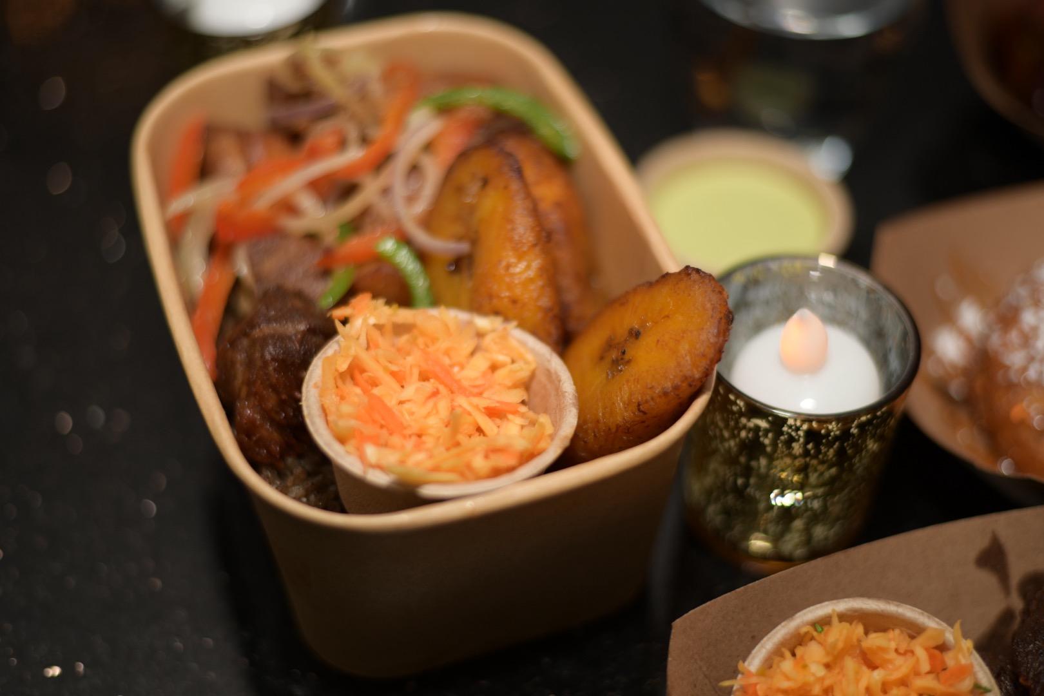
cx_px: 522
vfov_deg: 27.0
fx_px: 1450
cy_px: 348
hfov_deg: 39.6
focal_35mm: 50
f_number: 1.8
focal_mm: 50
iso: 100
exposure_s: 1/160
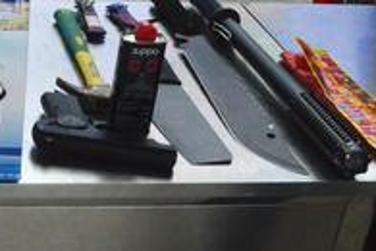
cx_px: -150
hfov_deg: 22.8
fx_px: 794
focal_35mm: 76
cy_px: 14
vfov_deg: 17.6
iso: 2500
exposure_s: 1/100
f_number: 22
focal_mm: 18
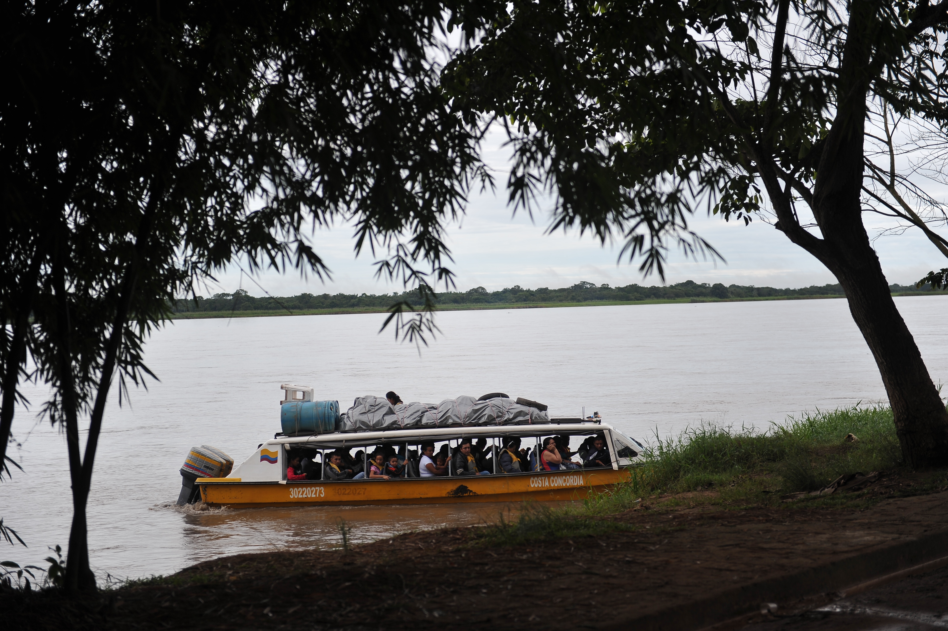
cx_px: 474
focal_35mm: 66
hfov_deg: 30.5
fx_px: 1737
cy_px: 316
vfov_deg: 20.6
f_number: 2.8
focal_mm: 66
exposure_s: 1/800
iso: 200
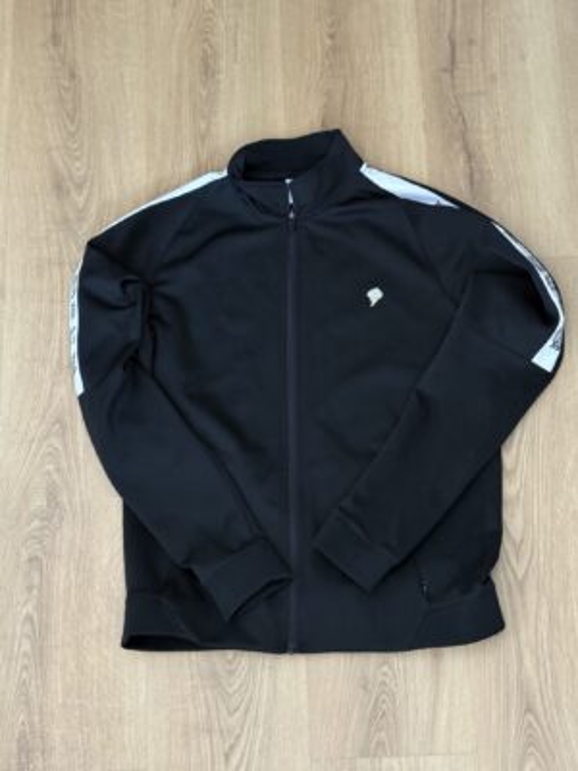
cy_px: 386
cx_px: 289
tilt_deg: -69.6
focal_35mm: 52
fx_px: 1158
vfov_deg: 36.8
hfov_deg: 28.0
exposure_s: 1/30
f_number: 1.6
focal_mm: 5.96
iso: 400
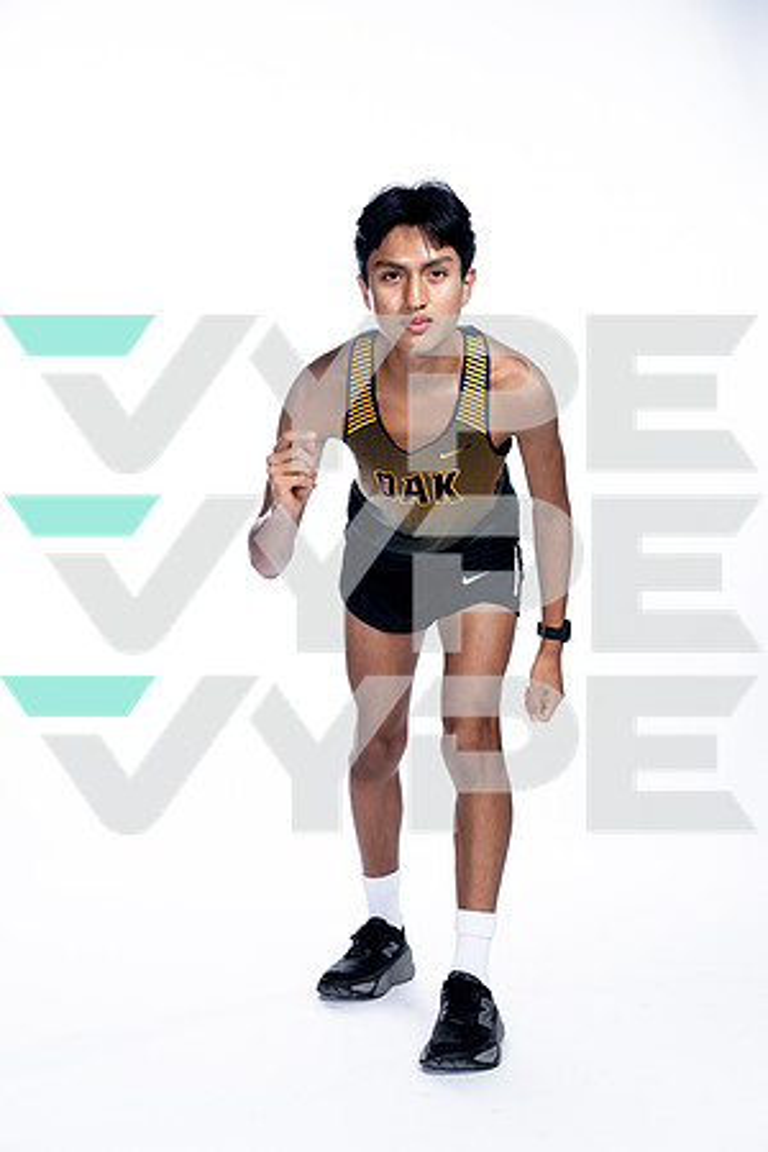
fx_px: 1952
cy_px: 576
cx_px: 384
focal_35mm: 61
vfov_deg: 32.9
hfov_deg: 22.3
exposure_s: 1/250
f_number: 5.6
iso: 100
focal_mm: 61
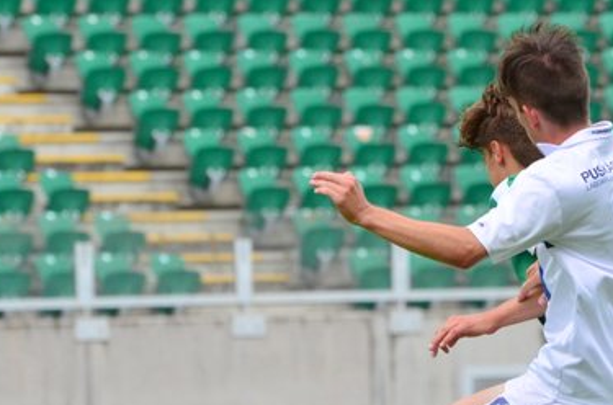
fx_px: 12229
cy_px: 328
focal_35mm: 720
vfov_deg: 1.9
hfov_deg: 2.9
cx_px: 685
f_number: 6.3
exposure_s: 1/2500
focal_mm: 200
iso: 1000
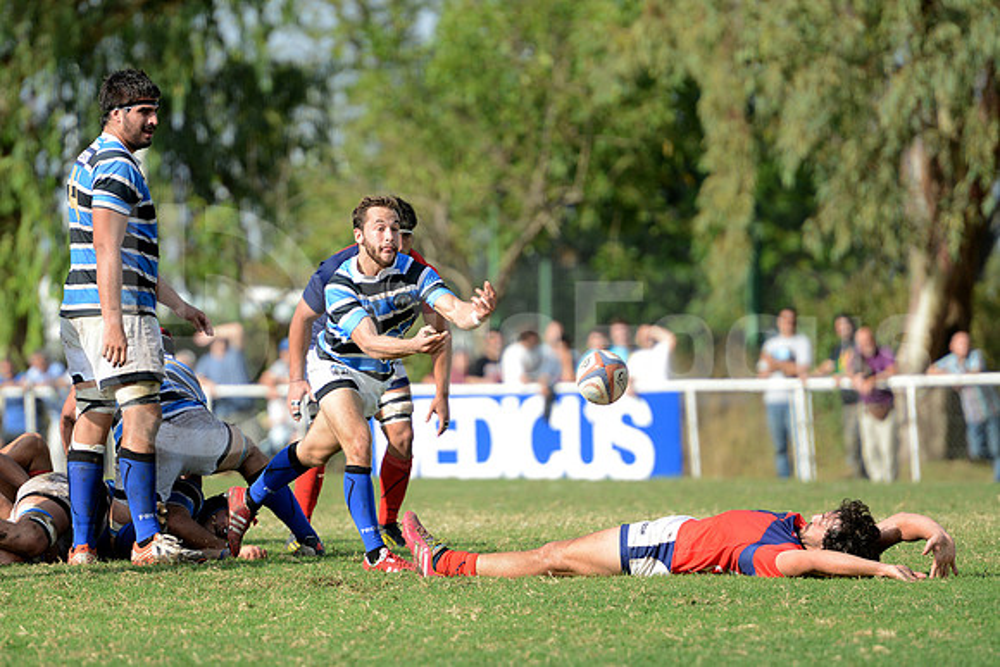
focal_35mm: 280
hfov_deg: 7.4
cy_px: 334
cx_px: 500
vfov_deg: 4.9
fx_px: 7779
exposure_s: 1/1250
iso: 500
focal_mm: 280
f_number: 4
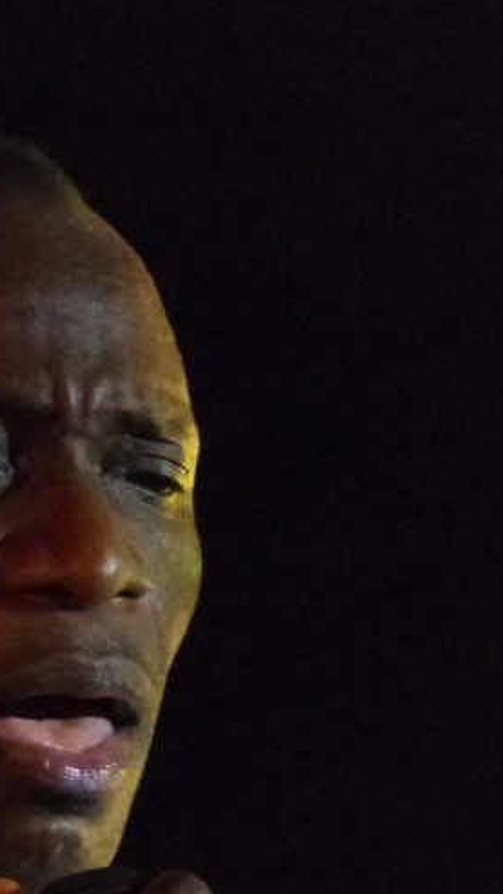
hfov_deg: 3.6
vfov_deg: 6.4
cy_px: 729
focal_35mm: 336
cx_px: -40
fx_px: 7974
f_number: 2.8
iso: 1600
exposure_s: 1/160
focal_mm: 27.4
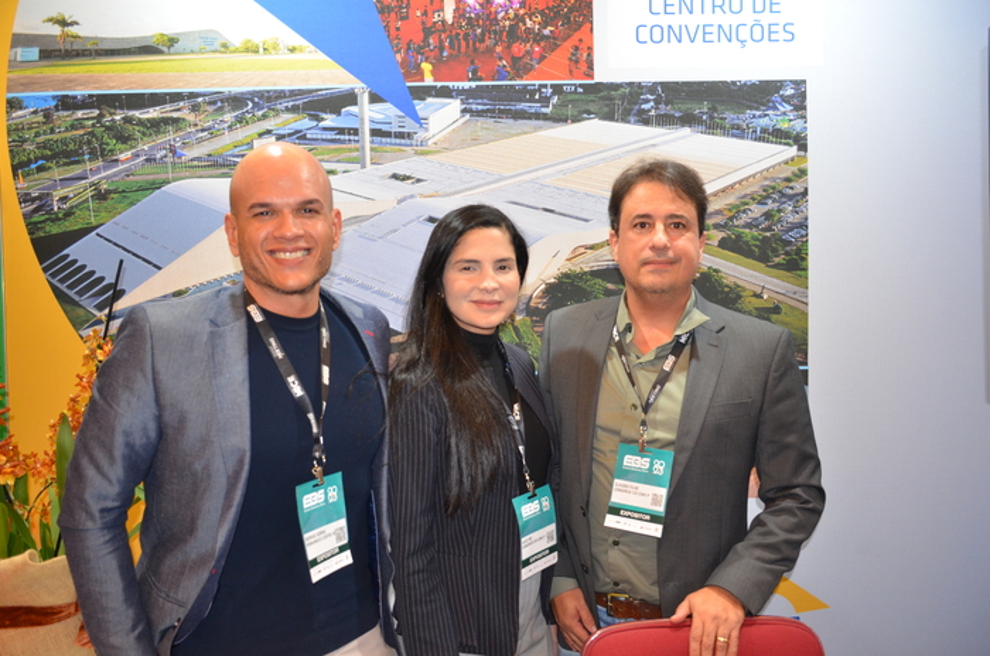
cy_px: 328
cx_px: 495
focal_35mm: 34
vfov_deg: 38.2
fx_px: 947
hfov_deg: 55.2
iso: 800
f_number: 3.8
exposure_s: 1/60
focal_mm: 23
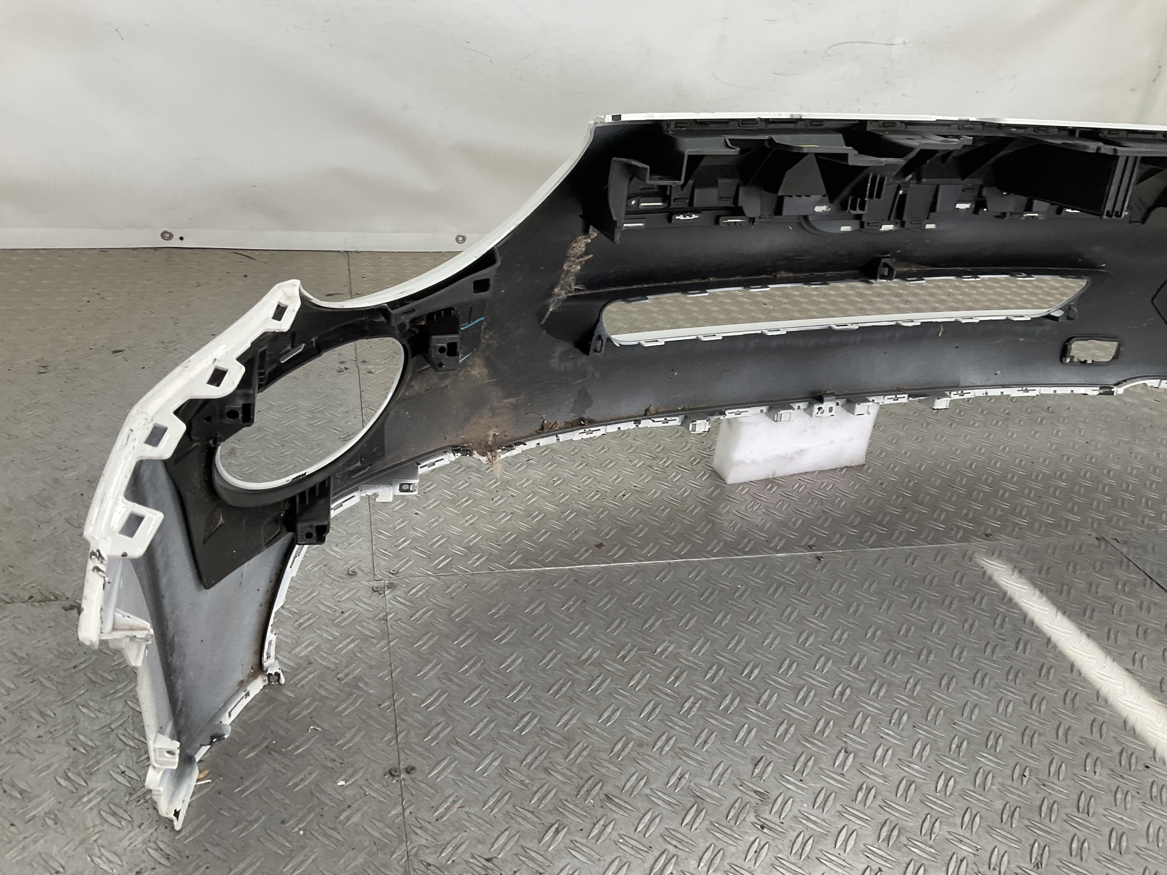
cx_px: 584
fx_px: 978
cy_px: 438
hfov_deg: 61.7
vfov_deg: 48.2
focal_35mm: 29
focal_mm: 3
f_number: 1.8
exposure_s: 1/120
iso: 16
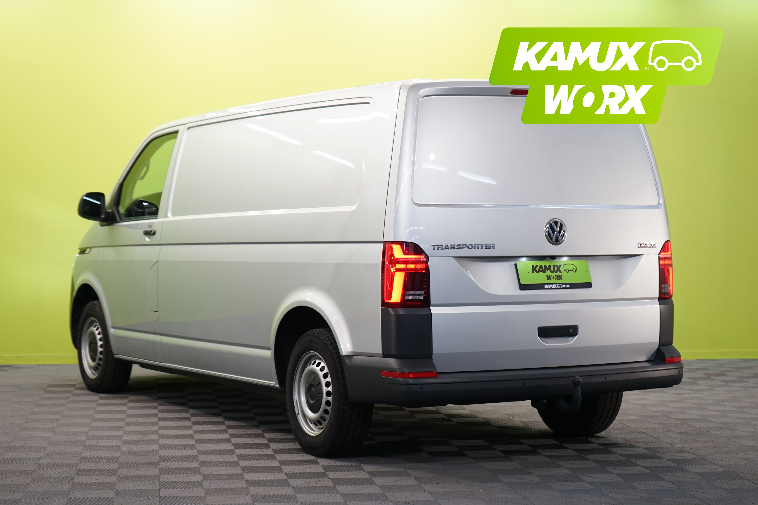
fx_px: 1474
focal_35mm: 70
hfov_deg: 28.8
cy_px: 252
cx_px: 379
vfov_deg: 19.5
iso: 500
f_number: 5.6
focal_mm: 70
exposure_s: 1/30
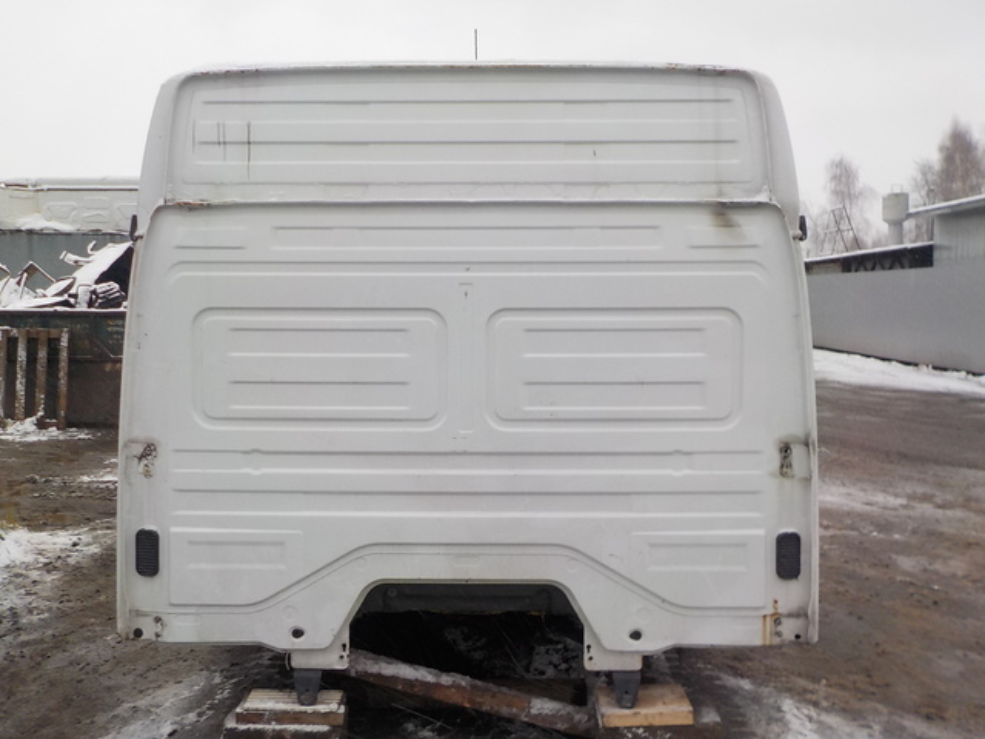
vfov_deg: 46.8
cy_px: 370
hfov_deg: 60.0
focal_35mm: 30
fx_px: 854
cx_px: 492
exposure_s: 1/30
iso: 140
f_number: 3.3
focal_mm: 4.1
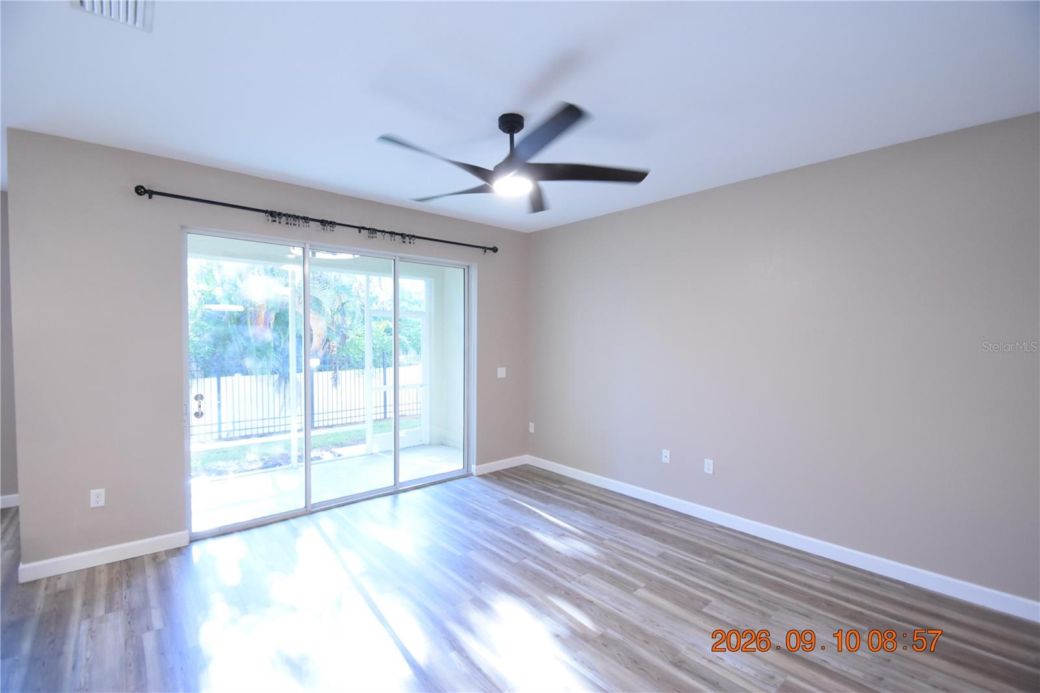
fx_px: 433
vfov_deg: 77.3
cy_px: 346
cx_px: 520
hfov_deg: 100.4
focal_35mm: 15
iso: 1400
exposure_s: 1/60
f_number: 3.5
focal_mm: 10
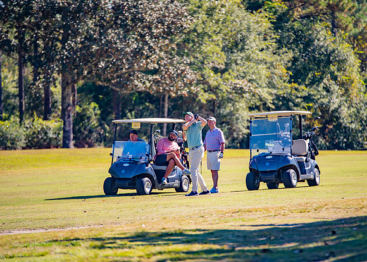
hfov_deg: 8.2
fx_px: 2569
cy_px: 131
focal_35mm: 247
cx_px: 202
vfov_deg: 5.8
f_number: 2.8
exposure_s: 1/800
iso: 100
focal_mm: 200
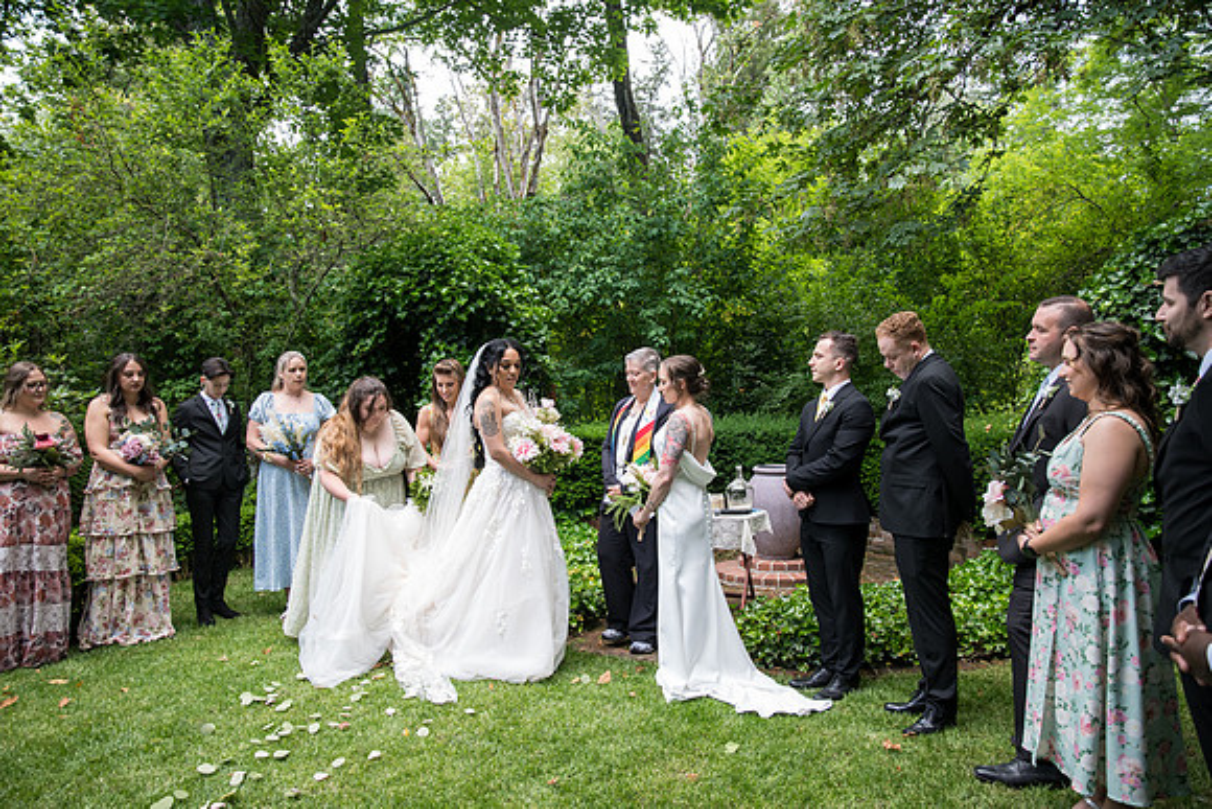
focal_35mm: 24
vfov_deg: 53.2
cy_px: 404
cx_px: 606
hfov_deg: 73.7
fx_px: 808
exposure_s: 1/400
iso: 640
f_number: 3.5
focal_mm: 24
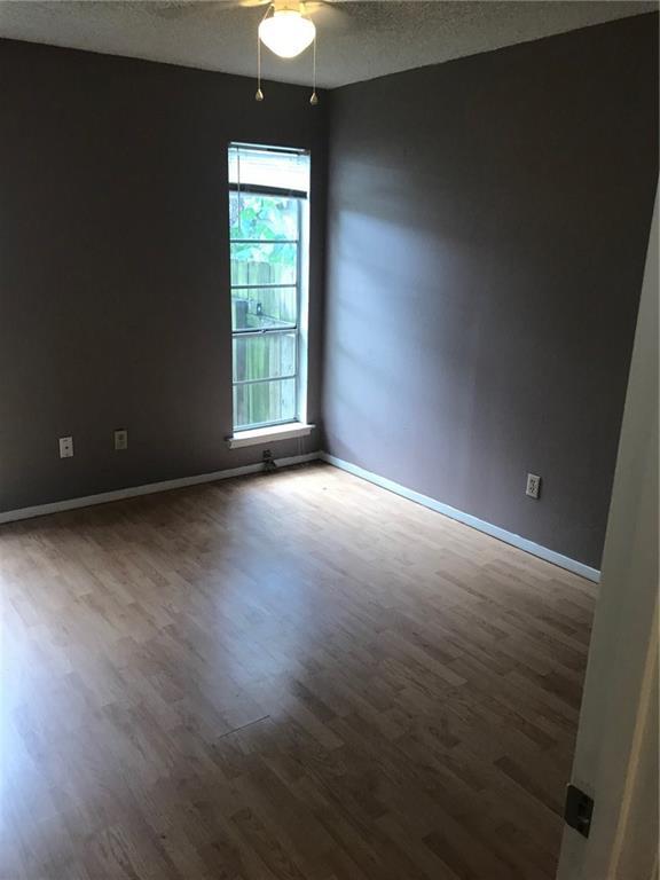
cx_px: 330
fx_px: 712
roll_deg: -2.0
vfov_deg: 63.4
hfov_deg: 49.7
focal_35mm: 28
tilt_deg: -14.1
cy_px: 440
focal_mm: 3.99
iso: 40
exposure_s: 1/24
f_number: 1.8
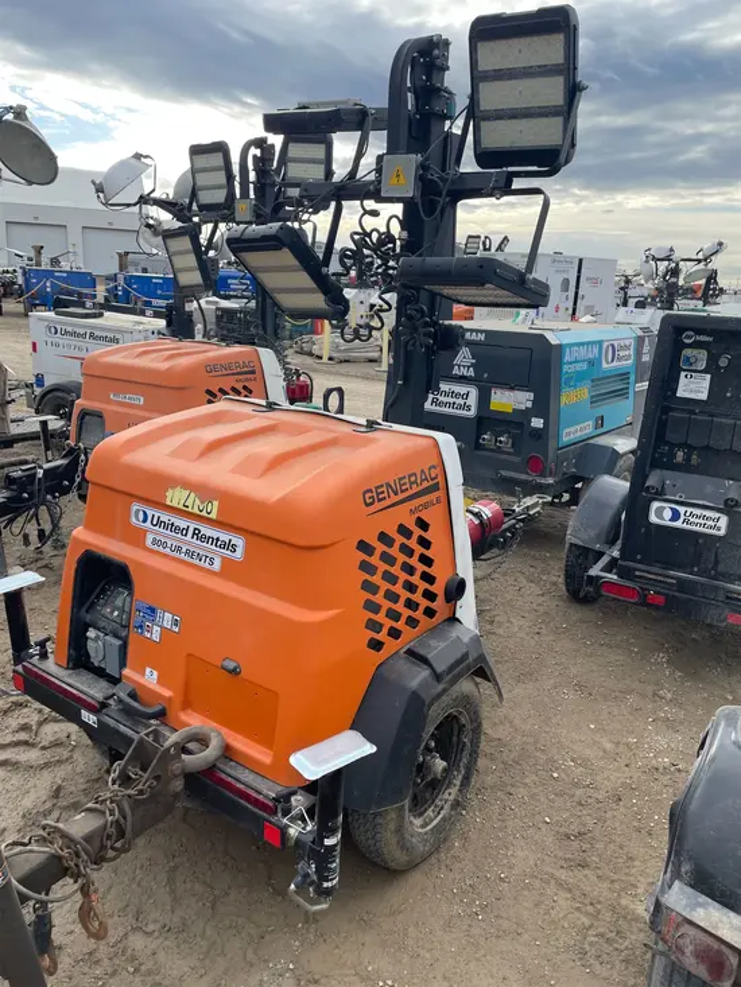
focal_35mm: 26
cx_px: 370
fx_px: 742
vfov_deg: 67.3
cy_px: 494
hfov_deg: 53.1
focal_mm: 4.2
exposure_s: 1/1103
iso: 32
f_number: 1.6
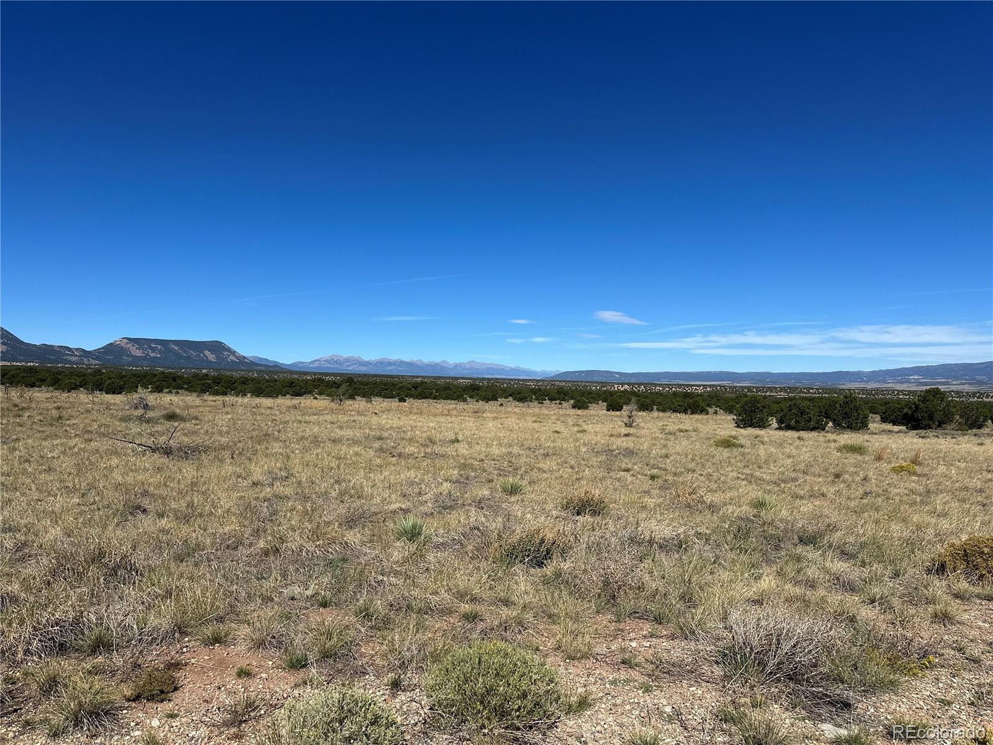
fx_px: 688
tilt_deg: +1.2
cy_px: 372
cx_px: 496
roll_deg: -0.8
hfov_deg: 71.6
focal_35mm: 24
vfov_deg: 56.8
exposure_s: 1/8197
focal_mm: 6.86
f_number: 1.78
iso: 80
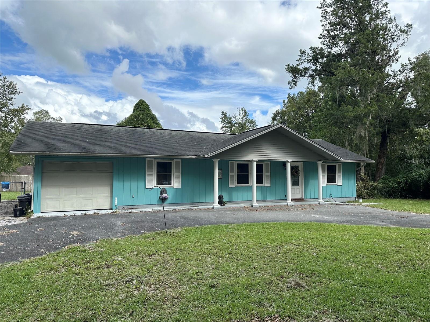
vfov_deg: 56.8
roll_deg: -0.1
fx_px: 298
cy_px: 161
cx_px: 215
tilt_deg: +2.7
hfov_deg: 71.6
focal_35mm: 24
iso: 80
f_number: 1.78
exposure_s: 1/4184
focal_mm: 6.86
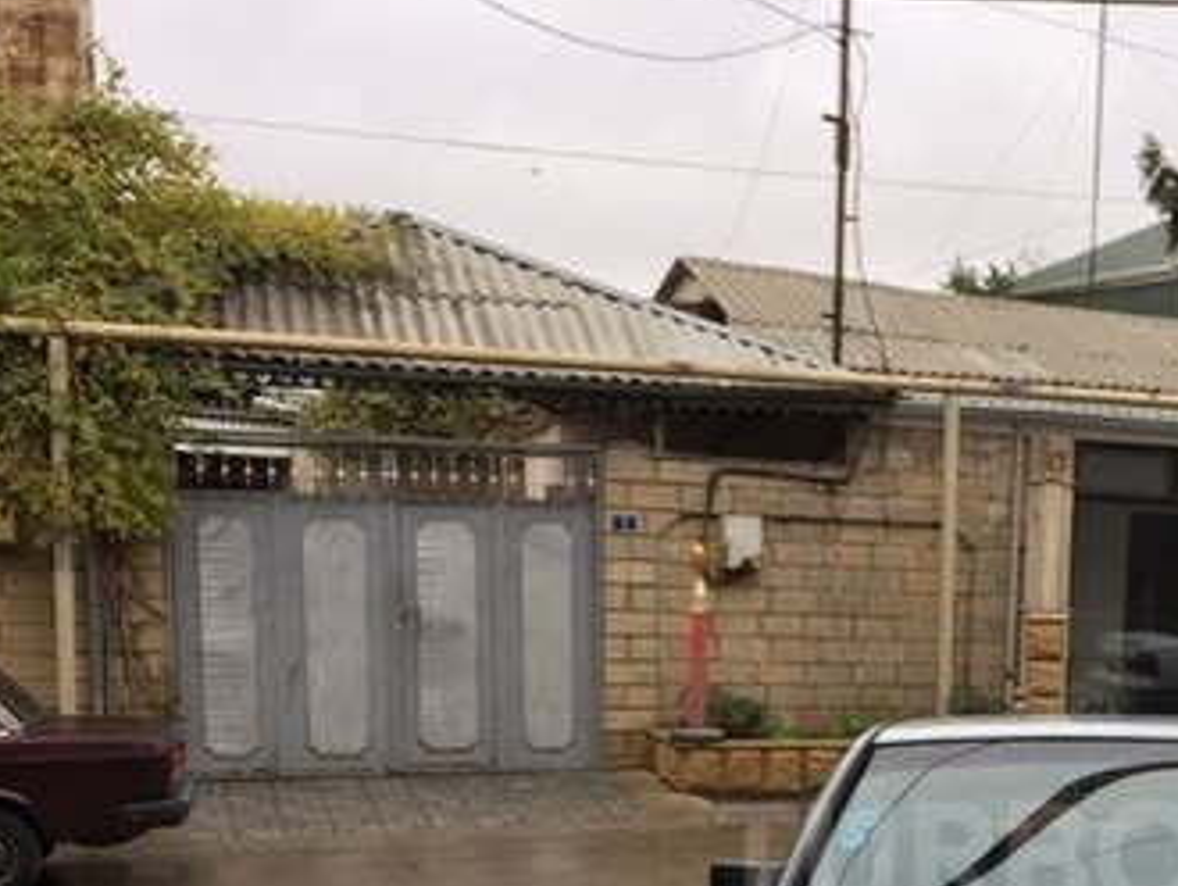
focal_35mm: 58
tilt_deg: -8.8
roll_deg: -2.8
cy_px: 856
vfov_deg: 24.3
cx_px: 1082
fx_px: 1975
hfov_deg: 31.5
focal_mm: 4.15
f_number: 2.2
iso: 32
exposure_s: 1/100
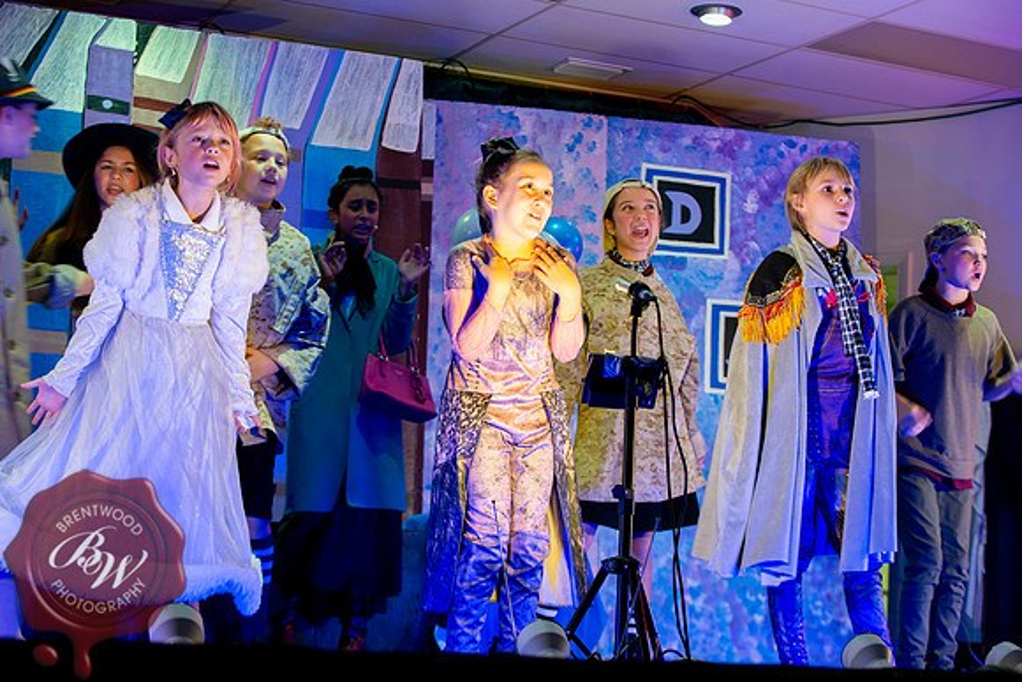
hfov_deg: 28.8
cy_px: 341
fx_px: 1988
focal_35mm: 70
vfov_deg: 19.5
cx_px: 511
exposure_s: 1/60
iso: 1000
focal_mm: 70
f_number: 5
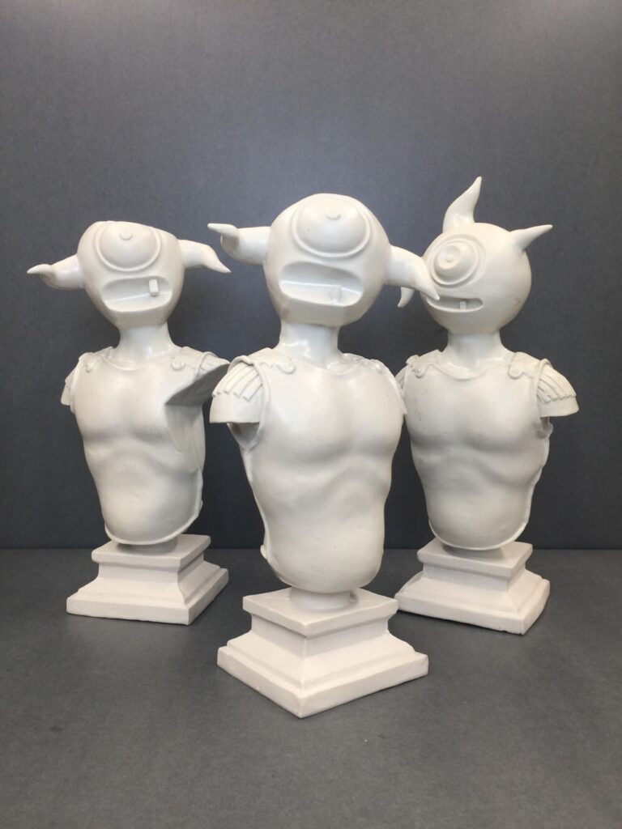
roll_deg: -0.6
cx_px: 311
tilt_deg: -2.1
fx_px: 695
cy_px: 414
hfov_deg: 48.2
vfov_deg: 61.7
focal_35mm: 29
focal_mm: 4.15
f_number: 2.2
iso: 32
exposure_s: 1/33
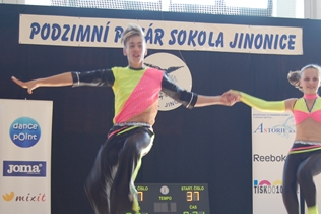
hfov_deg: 26.6
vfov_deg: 17.8
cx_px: 191
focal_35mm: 76
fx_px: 677
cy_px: 161
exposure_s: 1/60
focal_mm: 32
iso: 400
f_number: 4.5
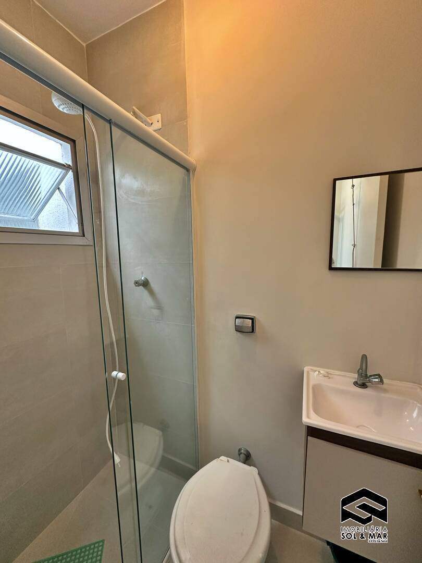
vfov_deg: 102.1
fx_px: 228
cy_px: 282
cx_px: 211
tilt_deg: -6.9
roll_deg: +0.2
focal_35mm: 14
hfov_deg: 85.7
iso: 200
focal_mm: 2.22
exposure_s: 1/60
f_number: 2.2
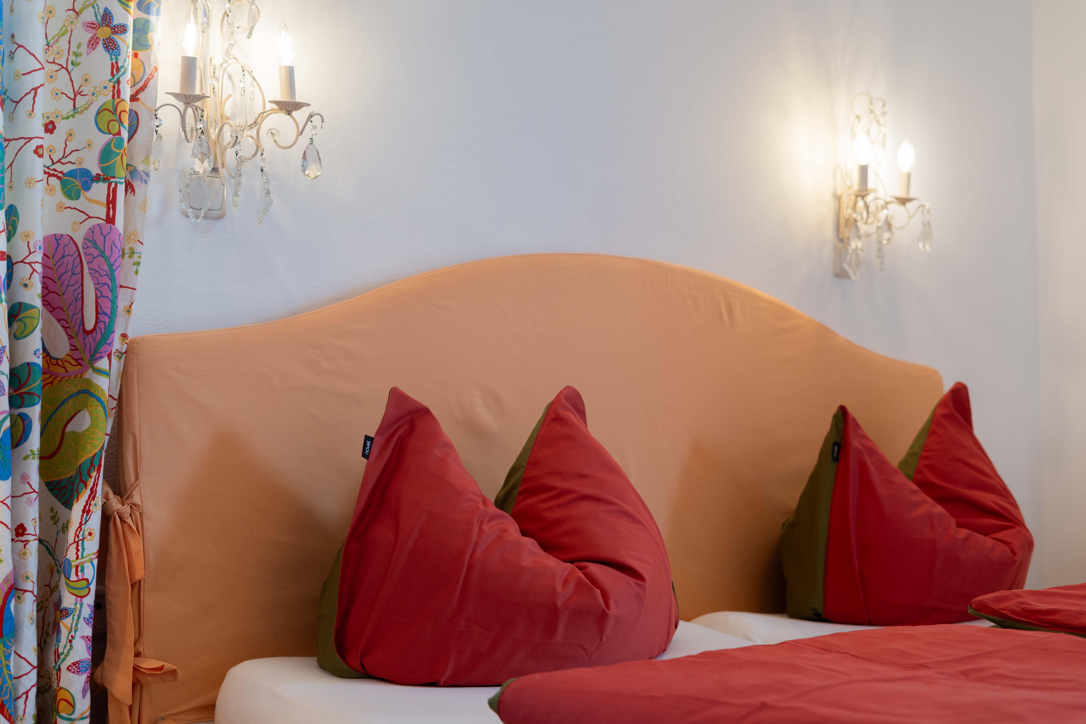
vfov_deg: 27.0
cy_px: 362
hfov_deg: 39.6
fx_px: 1508
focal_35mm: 50
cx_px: 543
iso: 320
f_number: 2.8
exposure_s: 1/200
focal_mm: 50
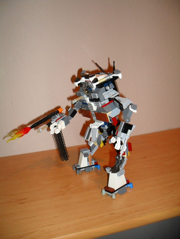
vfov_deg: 52.6
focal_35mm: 35
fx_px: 243
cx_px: 90
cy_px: 120
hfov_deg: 40.7
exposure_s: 1/45
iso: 200
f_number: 3.2
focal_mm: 6.3
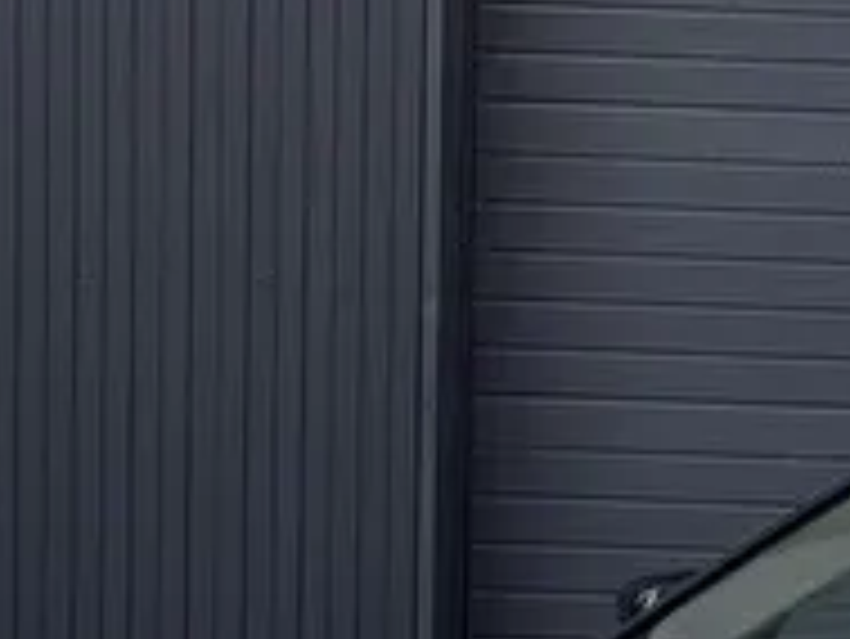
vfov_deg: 7.2
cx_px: 1174
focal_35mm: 203
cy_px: 972
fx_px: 4988
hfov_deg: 9.5
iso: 64
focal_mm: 6.76
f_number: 1.78
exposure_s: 1/1339
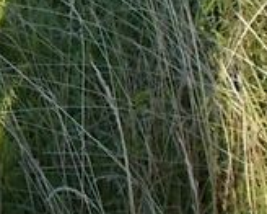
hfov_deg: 14.4
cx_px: -145
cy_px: -144
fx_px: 979
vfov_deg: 11.7
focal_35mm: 124
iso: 80
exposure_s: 1/80
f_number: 8
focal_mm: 4.6
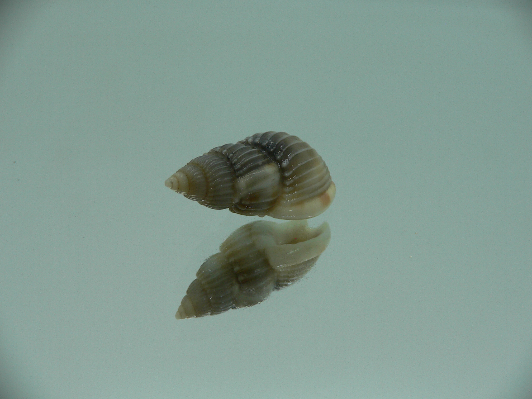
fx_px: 538
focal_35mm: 35
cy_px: 200
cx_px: 266
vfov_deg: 40.7
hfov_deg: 52.6
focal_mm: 4.6
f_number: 2.8
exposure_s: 1/60
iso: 80
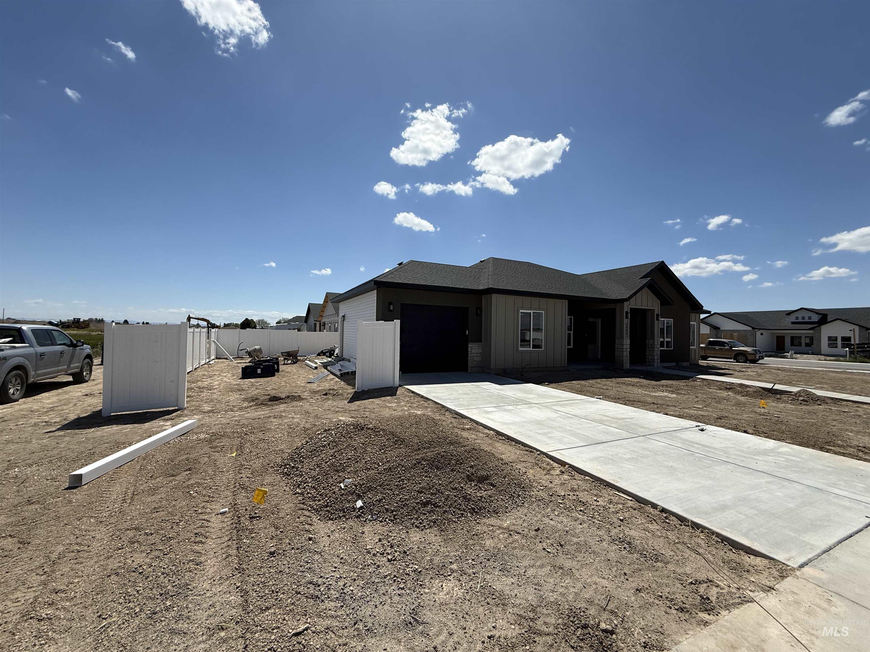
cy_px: 326
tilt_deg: +1.9
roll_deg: -1.0
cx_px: 435
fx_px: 352
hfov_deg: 102.1
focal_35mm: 14
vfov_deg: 85.7
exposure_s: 1/3891
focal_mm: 2.22
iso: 50
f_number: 2.2
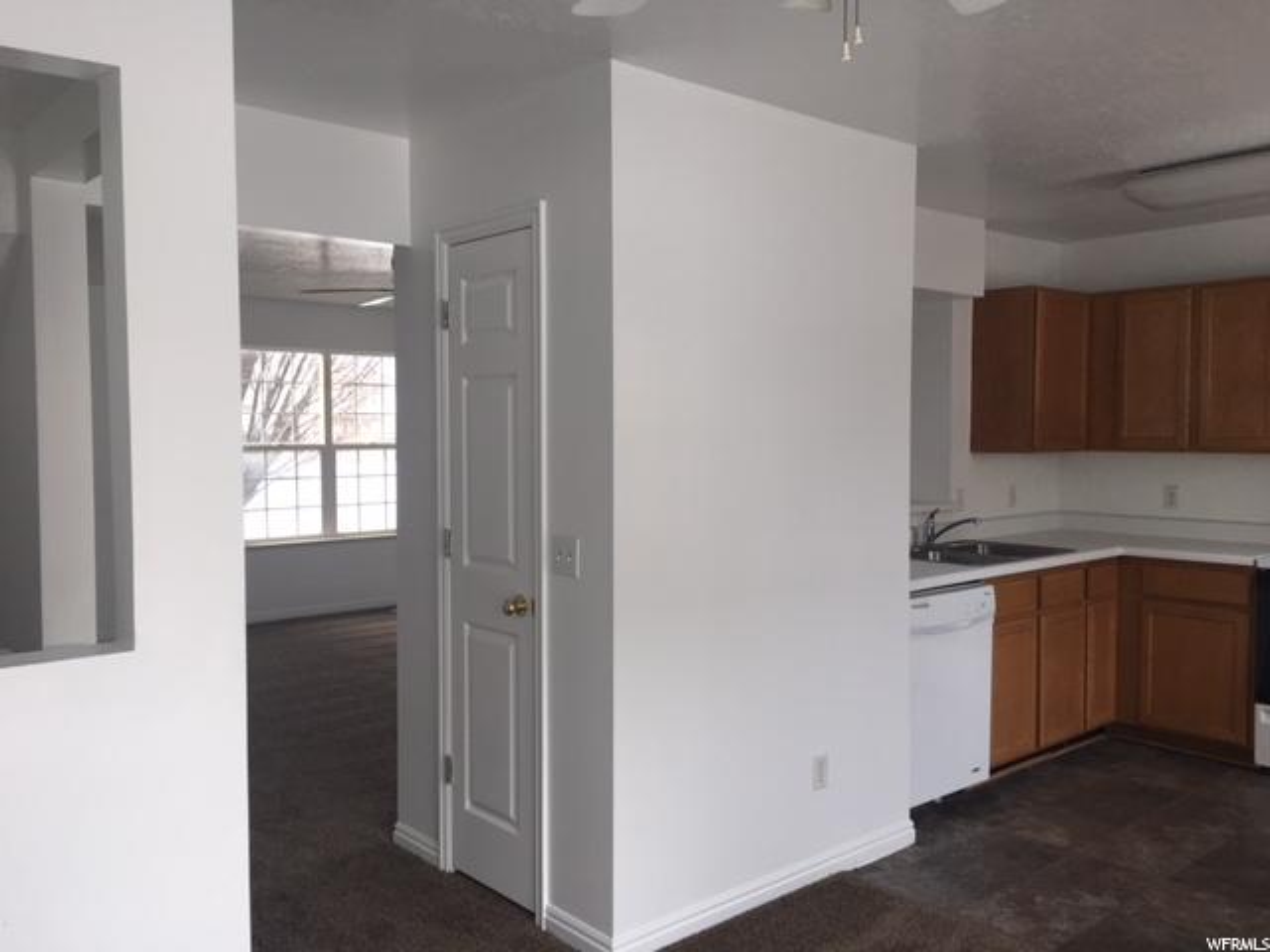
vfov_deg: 48.2
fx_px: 1064
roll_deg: -0.1
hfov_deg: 61.7
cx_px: 635
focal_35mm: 29
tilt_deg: -2.8
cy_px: 476
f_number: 2.2
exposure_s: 1/120
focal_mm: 4.15
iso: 40
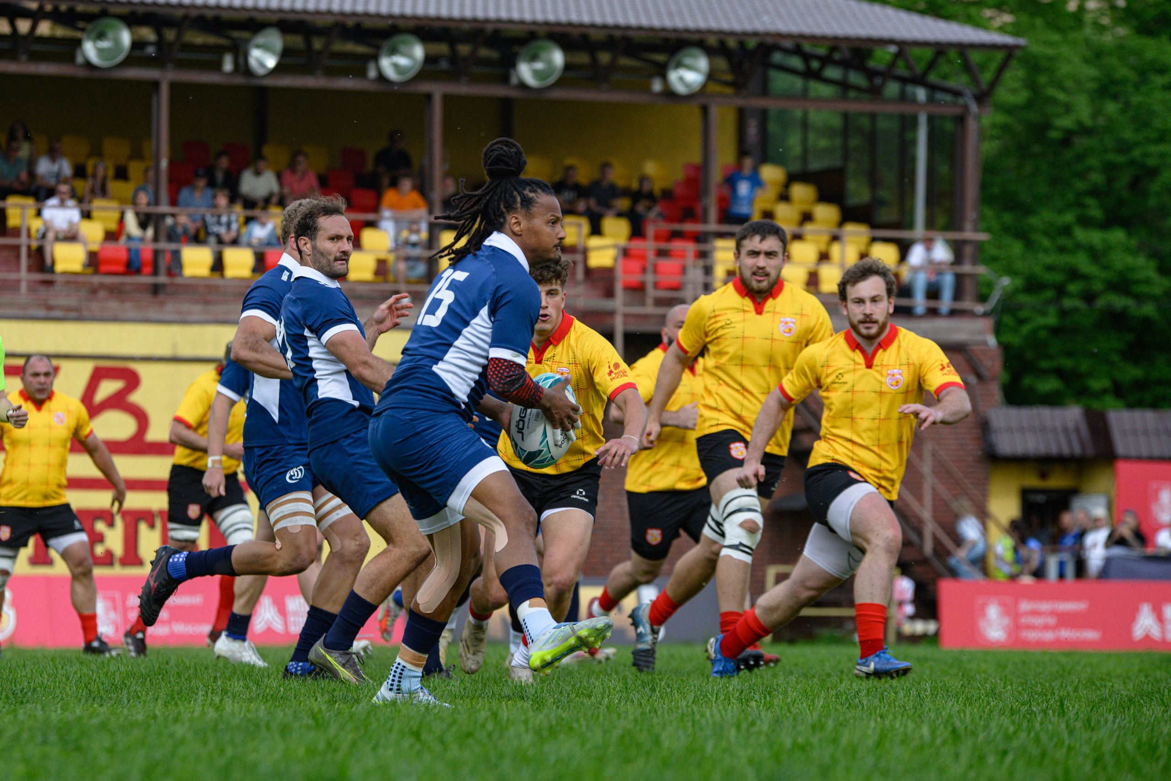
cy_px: 314
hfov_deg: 10.7
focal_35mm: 191
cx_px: 470
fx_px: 6228
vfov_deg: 7.2
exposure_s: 1/3200
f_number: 5
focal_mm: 160
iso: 800
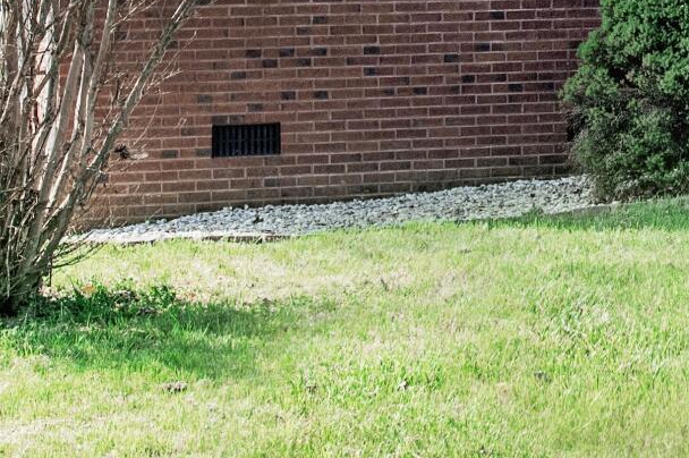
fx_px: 2829
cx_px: 1083
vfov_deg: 9.0
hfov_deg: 13.0
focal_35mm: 148
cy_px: -225
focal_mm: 30
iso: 250
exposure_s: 1/640
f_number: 8
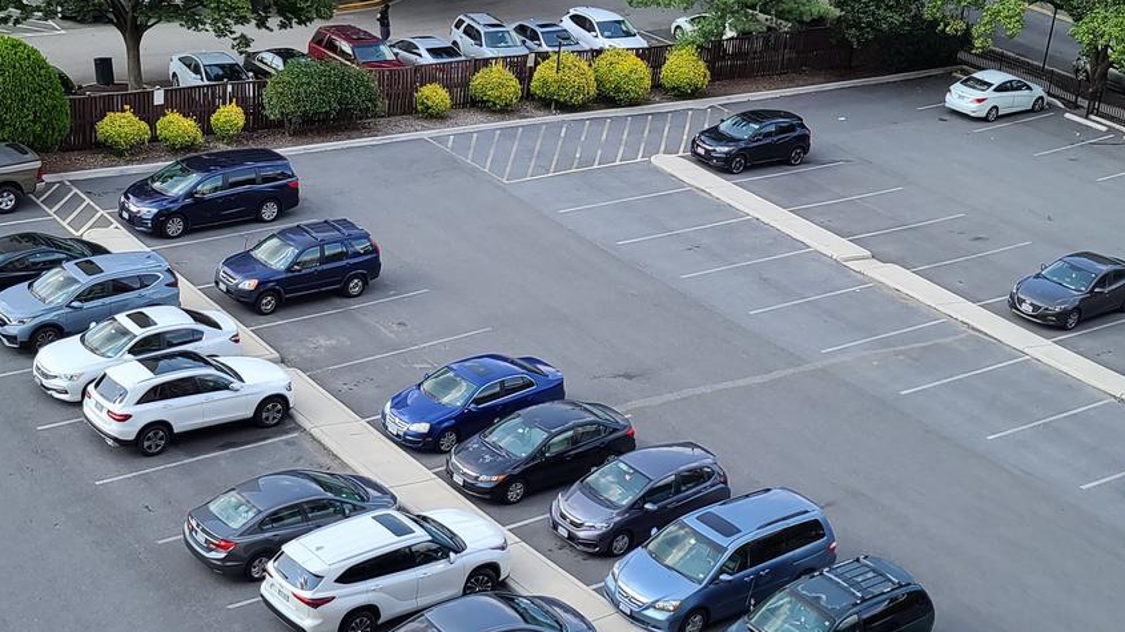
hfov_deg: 31.9
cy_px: 282
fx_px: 1969
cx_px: 521
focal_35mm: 66
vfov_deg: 18.2
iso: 16
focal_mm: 7
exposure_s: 1/313
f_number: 1.8
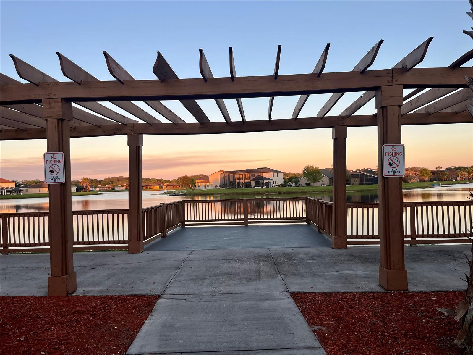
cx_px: 236
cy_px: 178
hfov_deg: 67.3
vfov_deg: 53.1
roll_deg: +1.7
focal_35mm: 26
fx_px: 355
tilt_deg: +1.6
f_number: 1.6
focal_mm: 5.1
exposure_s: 1/412
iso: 50
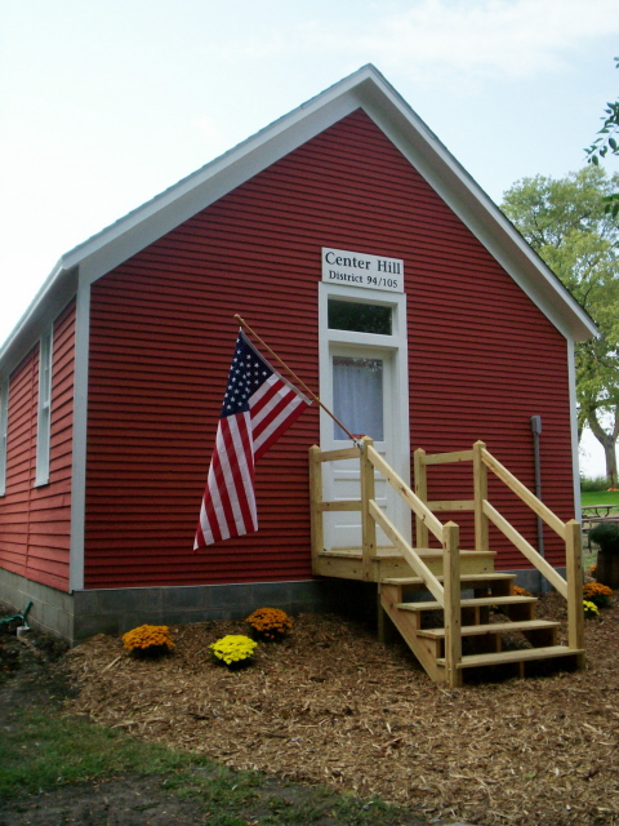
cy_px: 413
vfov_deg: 51.4
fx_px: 858
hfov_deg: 39.7
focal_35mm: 36
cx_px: 310
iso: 100
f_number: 4.5
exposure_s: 1/456
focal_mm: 5.9
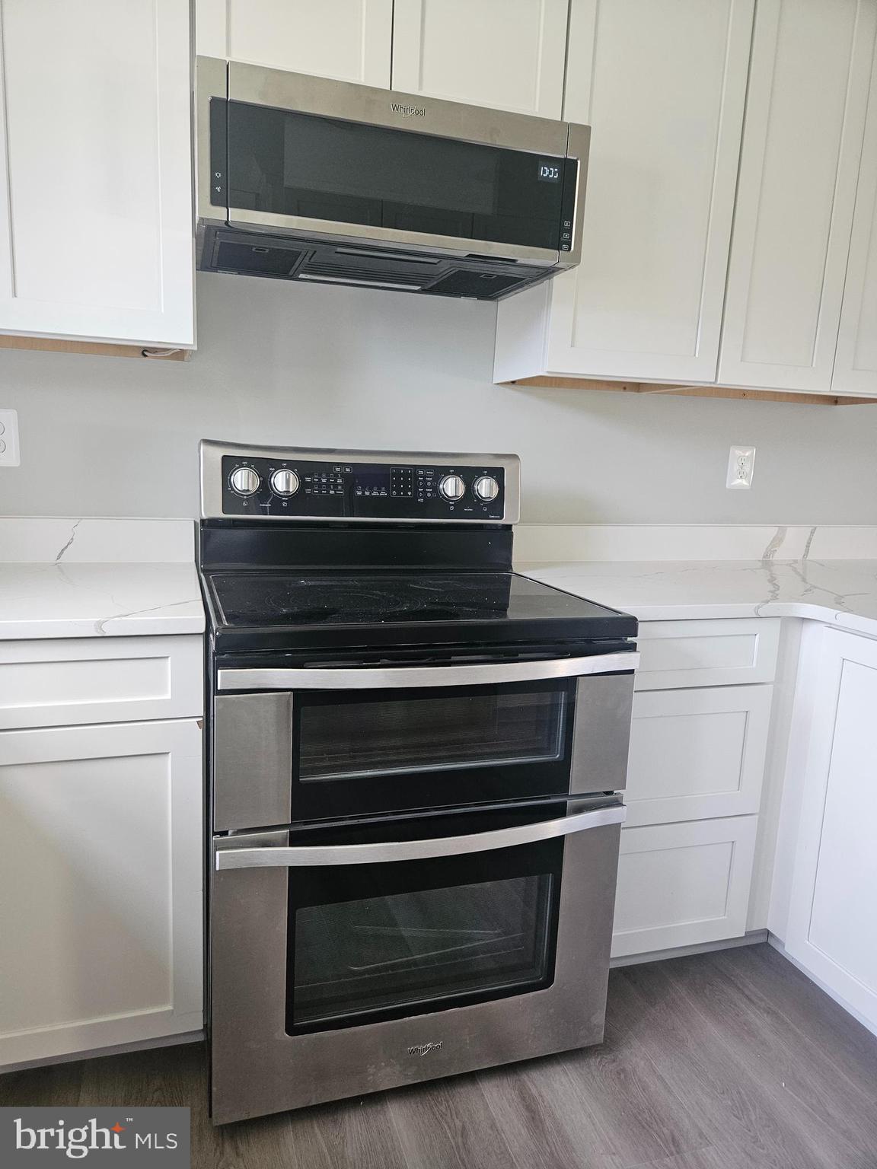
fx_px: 777
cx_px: 438
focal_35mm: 23
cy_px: 584
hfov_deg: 58.9
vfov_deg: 73.9
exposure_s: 1/120
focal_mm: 5.4
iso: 250
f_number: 1.8
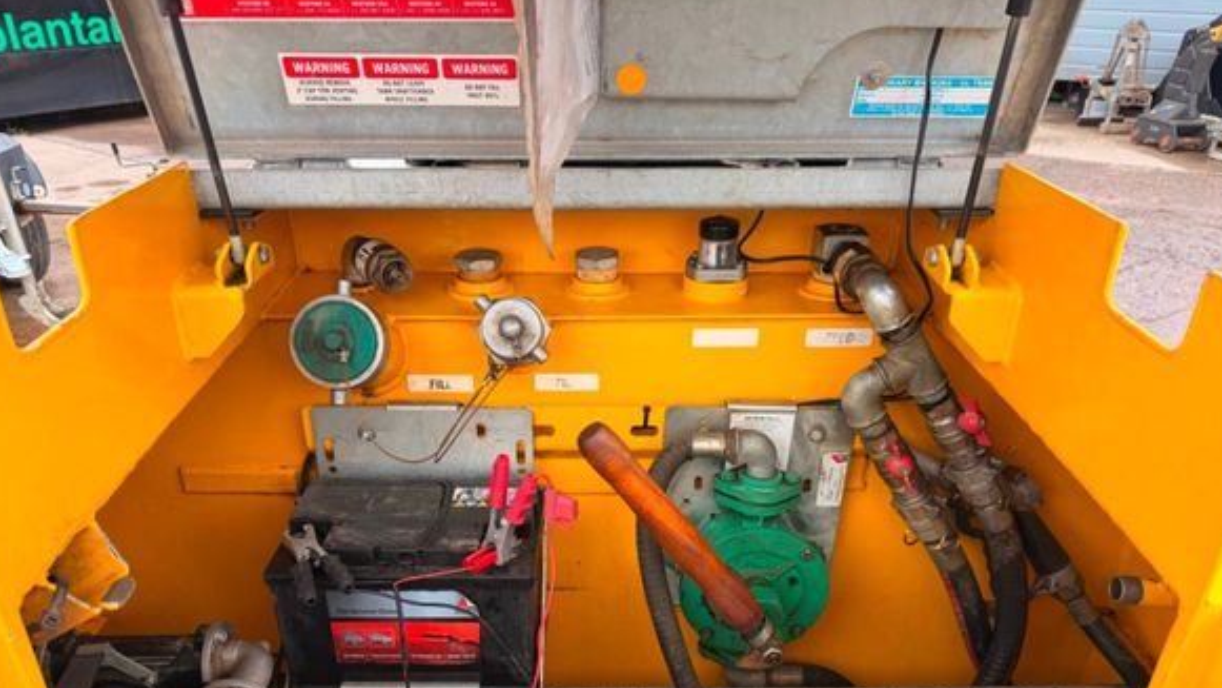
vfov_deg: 42.4
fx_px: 875
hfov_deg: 69.9
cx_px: 606
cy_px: 448
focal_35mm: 27
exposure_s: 1/130
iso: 50
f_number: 1.78
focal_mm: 6.76
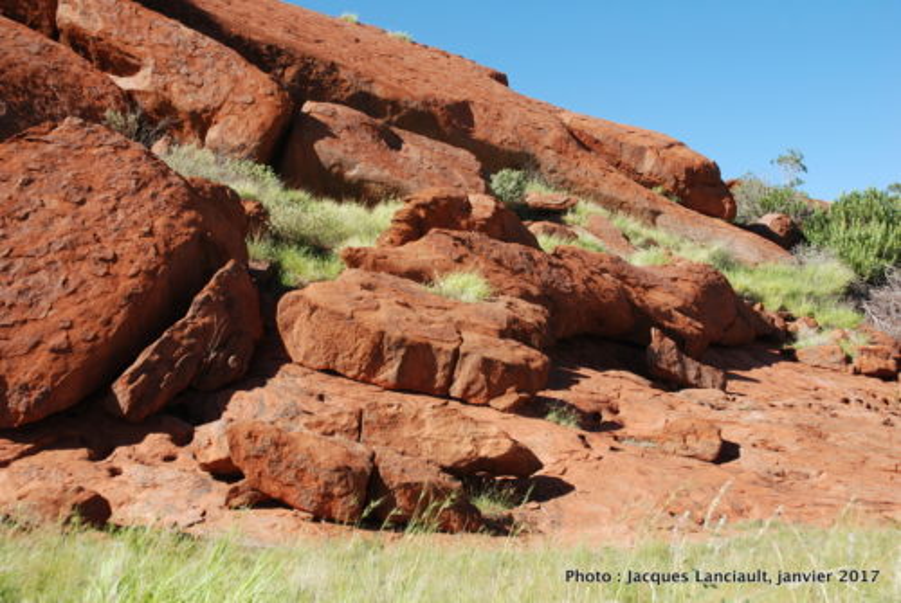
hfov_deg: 51.2
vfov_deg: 35.6
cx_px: 450
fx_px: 940
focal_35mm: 38
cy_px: 302
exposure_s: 1/200
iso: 100
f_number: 7.1
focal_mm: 25
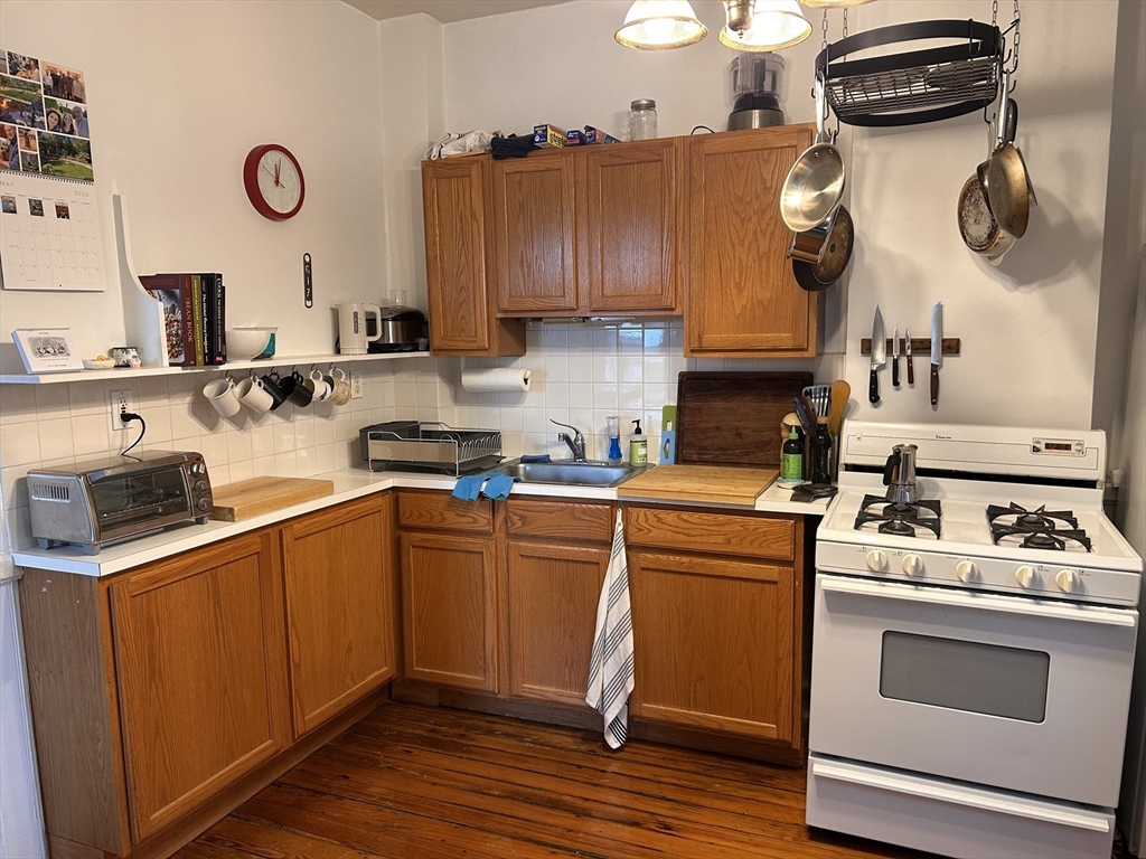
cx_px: 573
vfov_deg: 53.1
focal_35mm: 26
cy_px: 430
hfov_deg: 67.3
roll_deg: +0.2
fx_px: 861
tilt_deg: -8.3
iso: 125
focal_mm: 5.7
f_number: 1.5
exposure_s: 1/60
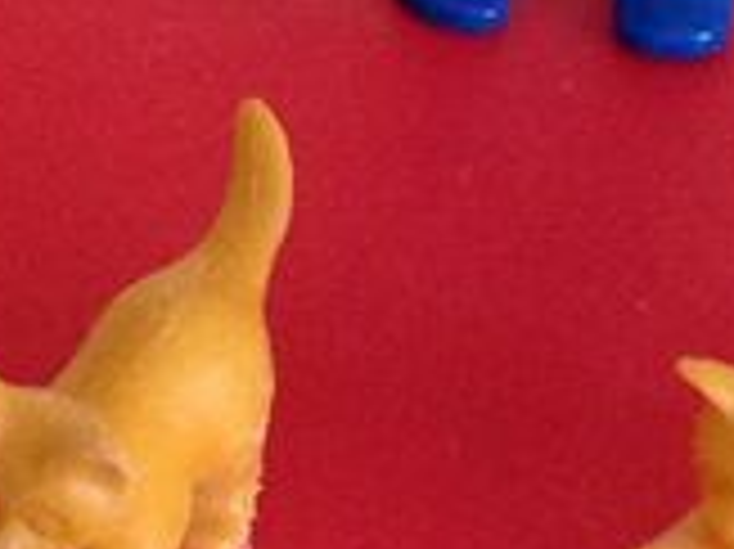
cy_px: -338
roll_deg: +1.7
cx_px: -482
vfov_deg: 7.2
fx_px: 4301
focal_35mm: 203
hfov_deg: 9.4
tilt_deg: -35.4
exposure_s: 1/20
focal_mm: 4.12
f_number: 2.4
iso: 250
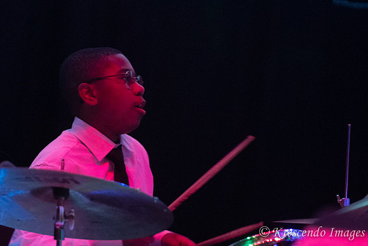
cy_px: 133
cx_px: 136
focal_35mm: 284
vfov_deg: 4.8
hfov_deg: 7.3
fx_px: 2901
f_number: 2.8
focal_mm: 150
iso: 3200
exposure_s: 1/125
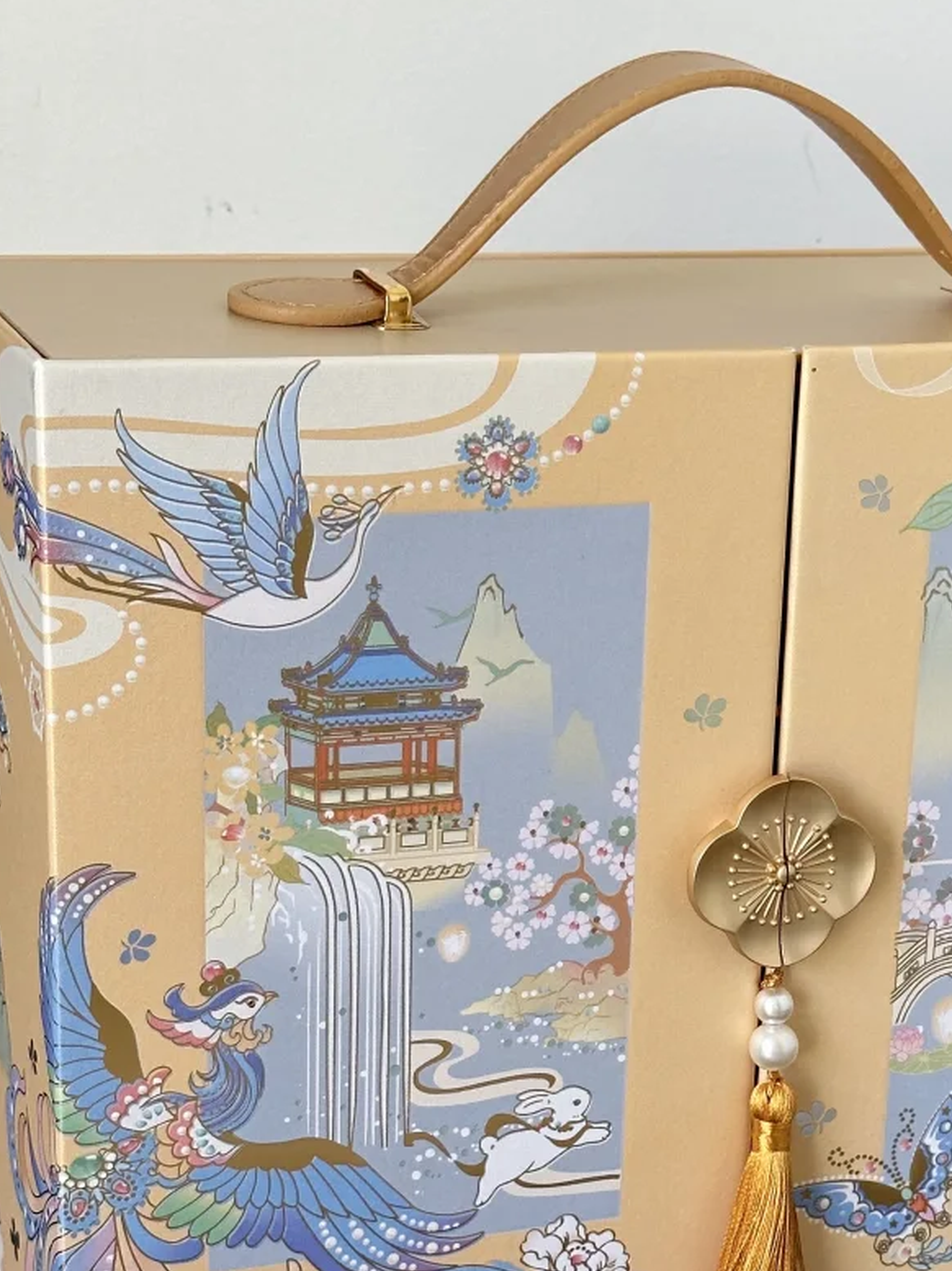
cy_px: 950
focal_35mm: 89
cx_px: 792
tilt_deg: -21.1
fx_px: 3266
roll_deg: -3.6
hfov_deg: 16.4
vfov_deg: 21.8
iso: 50
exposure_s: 1/121
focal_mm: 6.86
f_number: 1.78
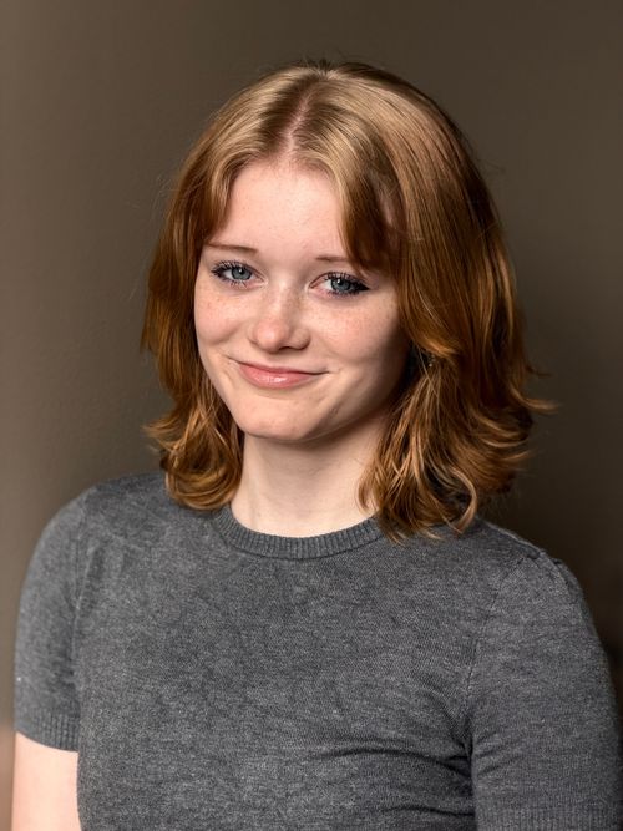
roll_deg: -1.2
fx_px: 2400
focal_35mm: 100
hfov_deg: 14.8
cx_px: 312
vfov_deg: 19.6
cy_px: 416
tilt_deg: -5.9
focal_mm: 16.89
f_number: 2.8
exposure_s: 1/121
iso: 125
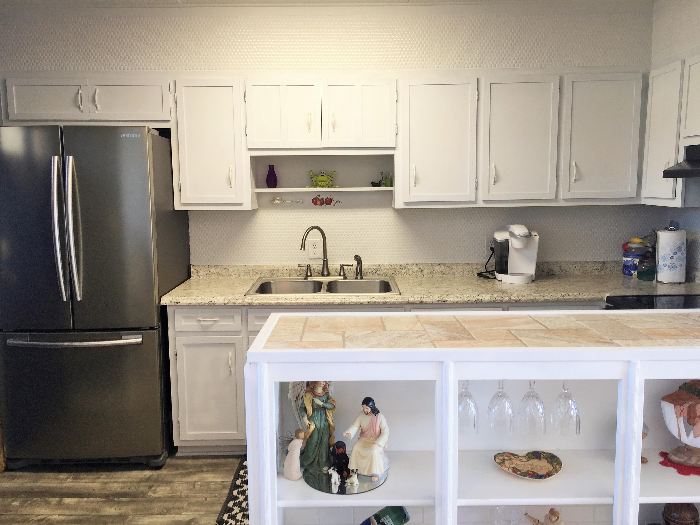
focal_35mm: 29
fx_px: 586
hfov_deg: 61.7
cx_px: 350
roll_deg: -0.2
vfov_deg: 48.2
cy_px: 262
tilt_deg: -6.0
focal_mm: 4.15
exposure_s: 1/60
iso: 32
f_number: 2.2
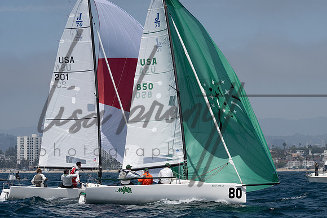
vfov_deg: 8.0
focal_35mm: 172
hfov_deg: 11.9
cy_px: 111
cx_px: 208
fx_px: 1563
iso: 400
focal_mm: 125
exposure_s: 1/2500
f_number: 6.3
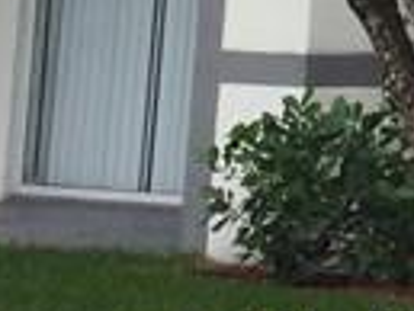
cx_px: 934
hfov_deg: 7.8
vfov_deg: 6.1
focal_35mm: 238
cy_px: -311
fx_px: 2849
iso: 32
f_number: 2.2
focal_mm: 4.12
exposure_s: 1/578
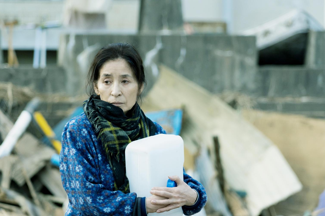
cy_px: 129
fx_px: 2861
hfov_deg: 6.5
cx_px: 153
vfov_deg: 4.3
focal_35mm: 317
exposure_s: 1/1250
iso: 1000
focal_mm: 240
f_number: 6.3
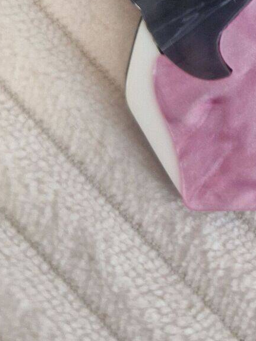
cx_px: 332
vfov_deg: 26.7
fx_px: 631
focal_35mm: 64
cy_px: -72
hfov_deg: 20.9
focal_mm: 5.4
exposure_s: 1/100
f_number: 1.8
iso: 250
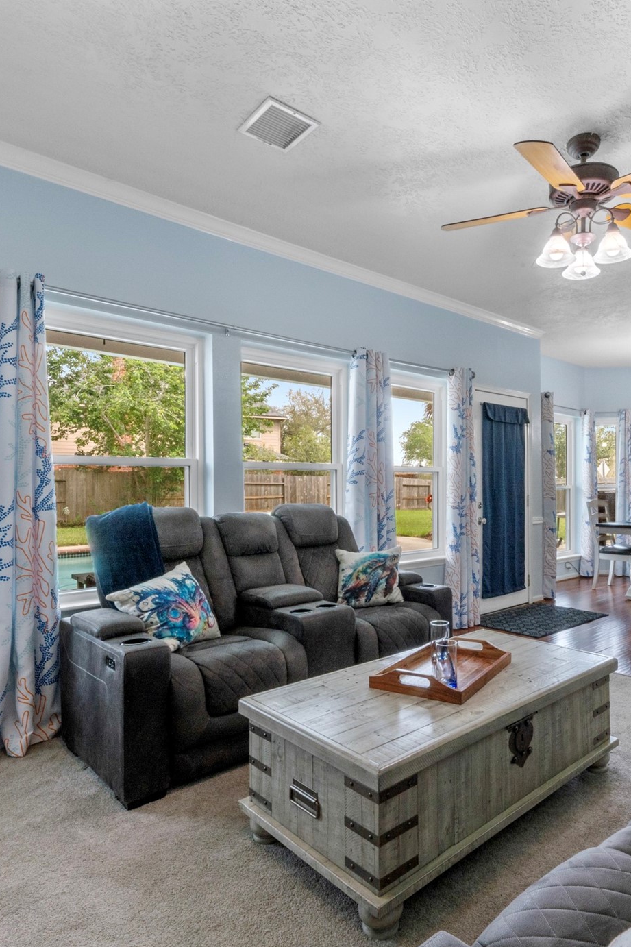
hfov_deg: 56.0
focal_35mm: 22
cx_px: 423
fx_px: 579
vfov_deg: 78.6
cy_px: 474
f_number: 9
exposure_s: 1/2.5
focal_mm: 14
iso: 250
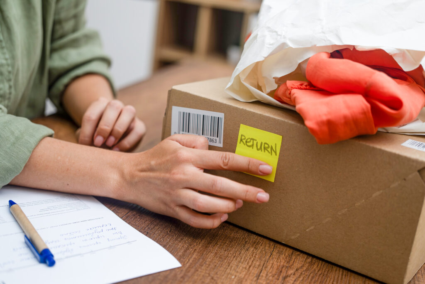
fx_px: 591
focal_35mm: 50
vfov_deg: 27.0
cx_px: 212
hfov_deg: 39.6
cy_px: 142
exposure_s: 1/100
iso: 640
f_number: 2.5
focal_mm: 50
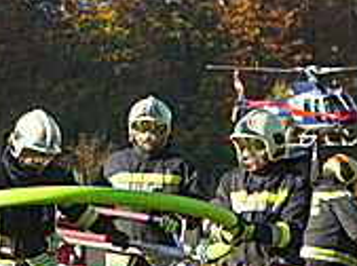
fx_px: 2532
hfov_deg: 8.0
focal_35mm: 246
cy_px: 225
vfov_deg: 6.0
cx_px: 53
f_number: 5.6
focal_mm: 70
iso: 500
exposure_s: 1/1000
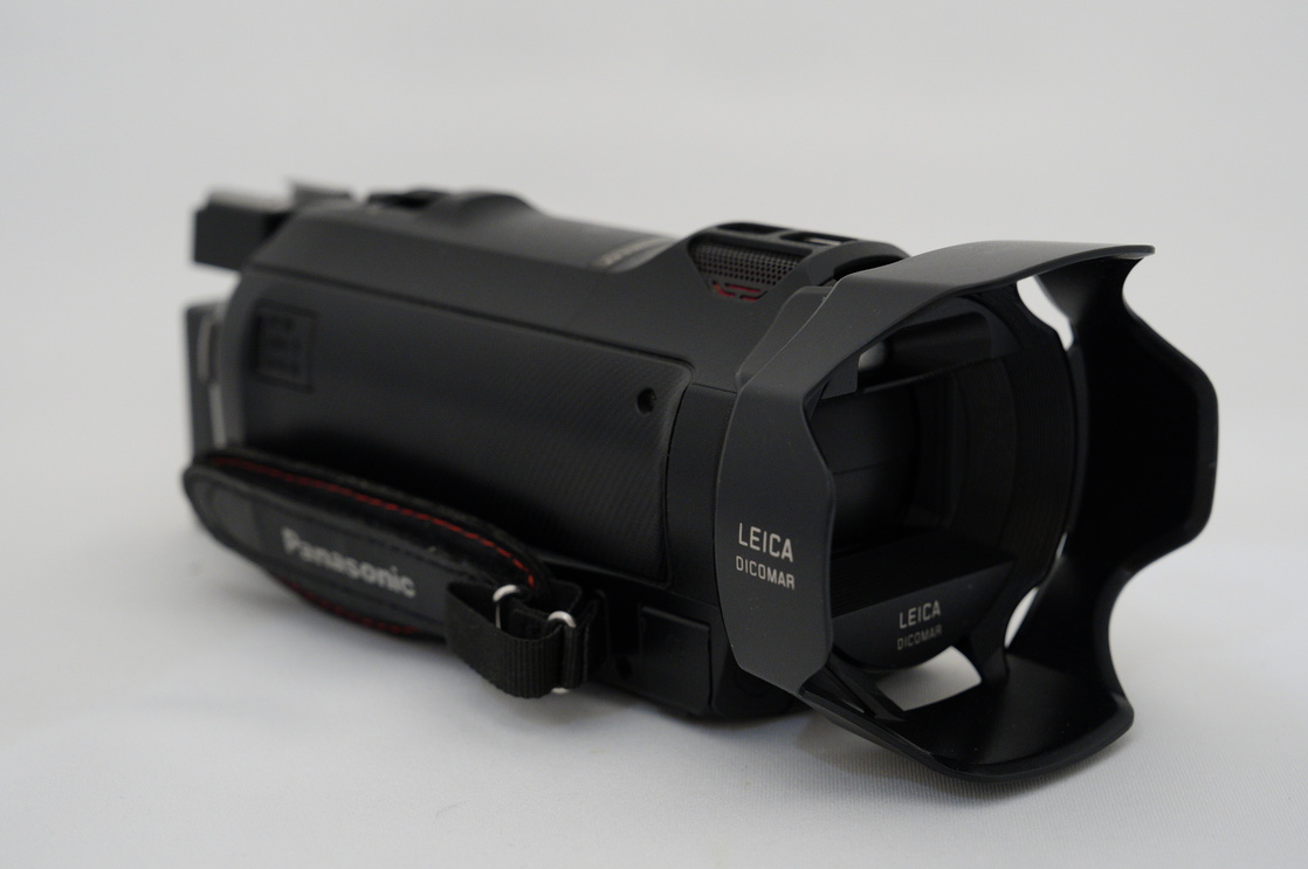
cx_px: 683
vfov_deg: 18.6
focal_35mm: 73
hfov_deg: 27.7
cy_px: 456
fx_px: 2650
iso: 2000
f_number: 8
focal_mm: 68
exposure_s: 1/125
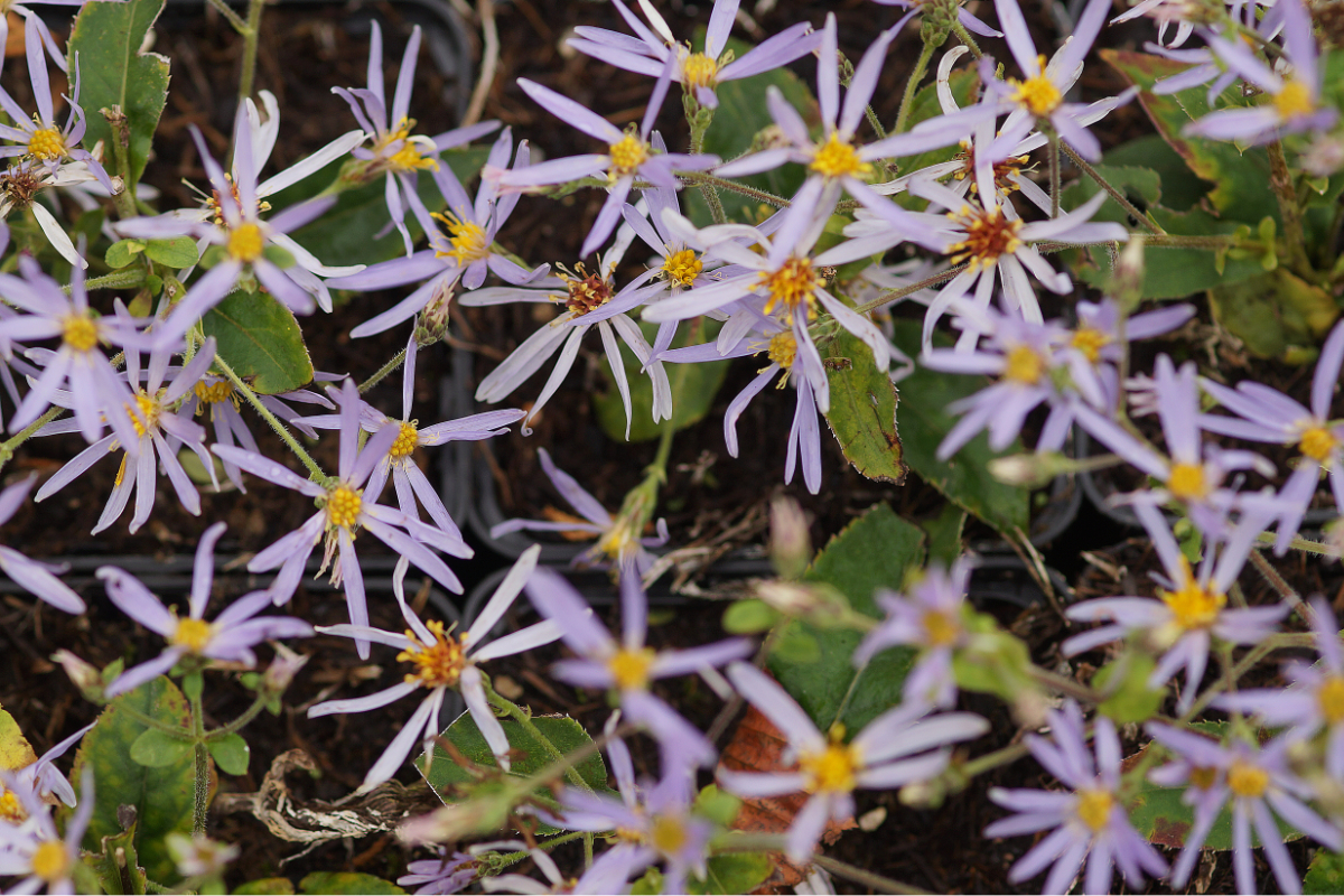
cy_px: 448
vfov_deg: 9.1
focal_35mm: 150
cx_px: 672
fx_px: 5600
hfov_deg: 13.7
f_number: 3.5
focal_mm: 100
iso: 125
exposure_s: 1/160
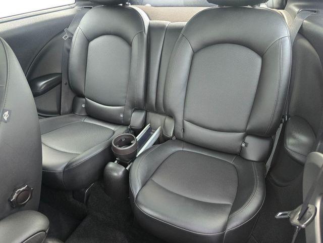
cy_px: 122
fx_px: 215
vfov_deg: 58.9
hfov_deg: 73.9
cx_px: 162
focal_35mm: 23
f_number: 1.7
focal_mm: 6.3
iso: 500
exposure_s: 1/120
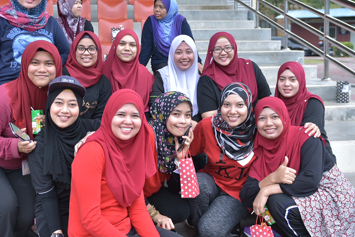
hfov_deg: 39.6
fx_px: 493
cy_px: 115
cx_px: 175
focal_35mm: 50
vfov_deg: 27.0
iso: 100
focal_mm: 24
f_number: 2.8
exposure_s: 1/200
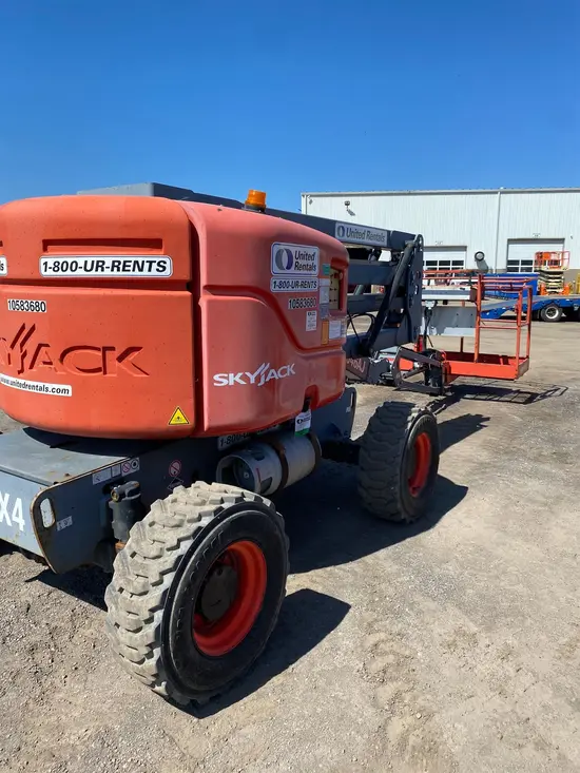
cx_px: 290
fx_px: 581
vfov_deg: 67.3
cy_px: 386
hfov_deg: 53.1
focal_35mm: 26
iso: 32
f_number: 1.8
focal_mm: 4.25
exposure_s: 1/2358
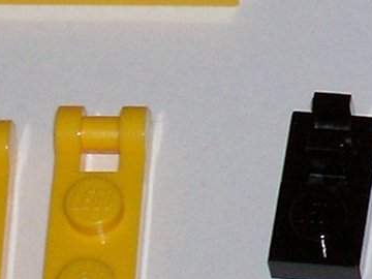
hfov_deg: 4.2
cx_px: 682
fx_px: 5019
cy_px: -50
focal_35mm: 467
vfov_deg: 3.2
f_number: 4
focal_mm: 13.5
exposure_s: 1/83.9
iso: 80
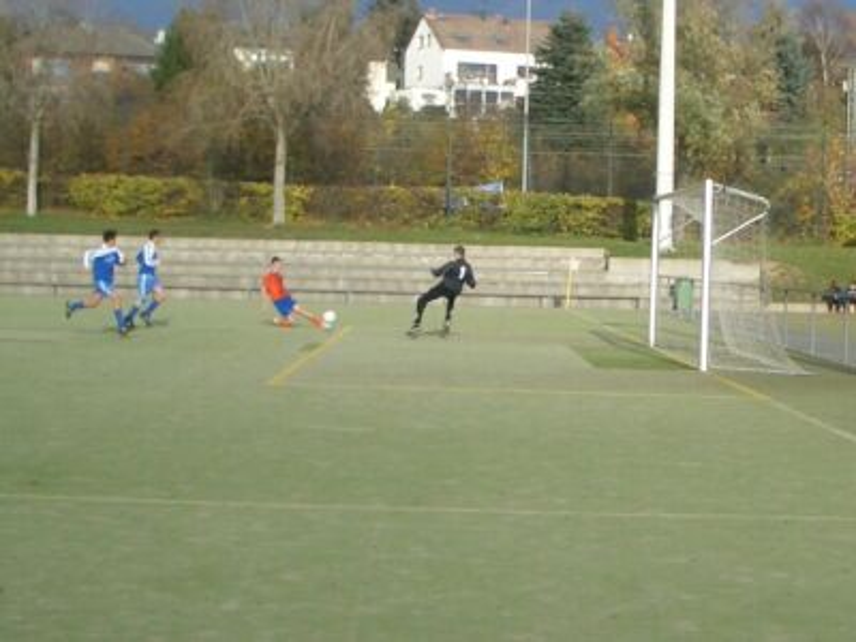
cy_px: 321
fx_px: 865
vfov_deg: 40.7
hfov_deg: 52.6
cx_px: 428
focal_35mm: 35
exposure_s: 1/400
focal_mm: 5.8
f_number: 4.3
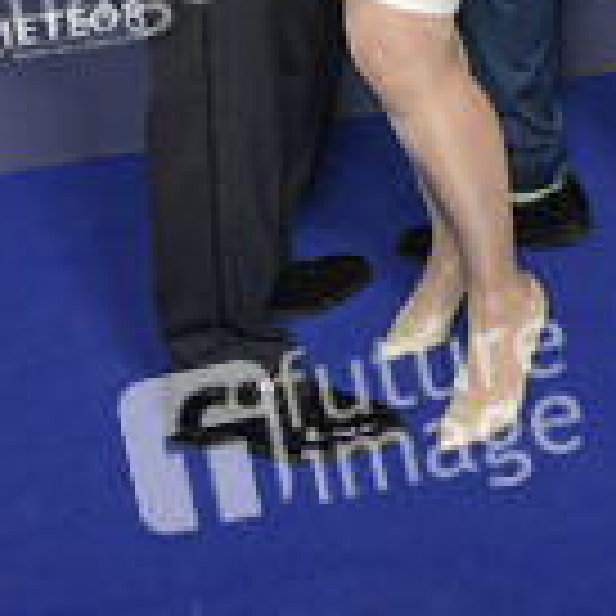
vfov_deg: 20.0
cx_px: 481
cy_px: -247
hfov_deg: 22.2
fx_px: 1550
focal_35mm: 77
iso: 2000
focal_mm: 31
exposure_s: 1/250
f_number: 6.3
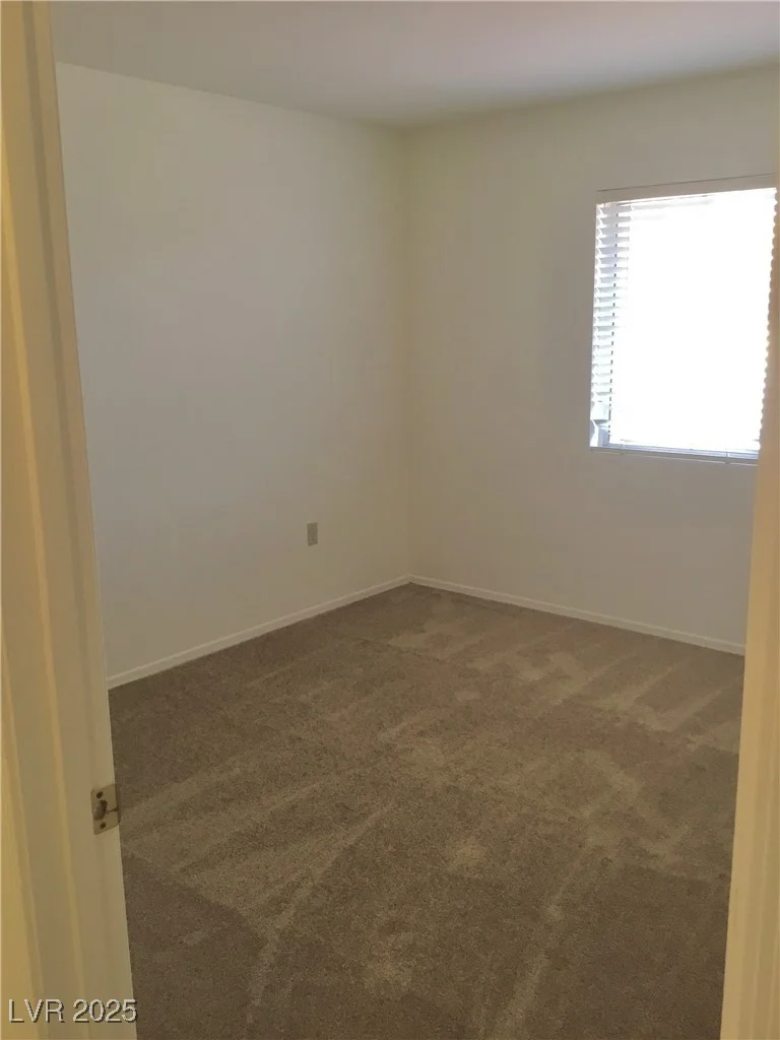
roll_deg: +2.1
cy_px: 520
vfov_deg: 58.4
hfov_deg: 45.4
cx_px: 390
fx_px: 931
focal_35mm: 31
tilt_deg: -10.9
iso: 50
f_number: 2.4
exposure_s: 1/30
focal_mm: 3.3
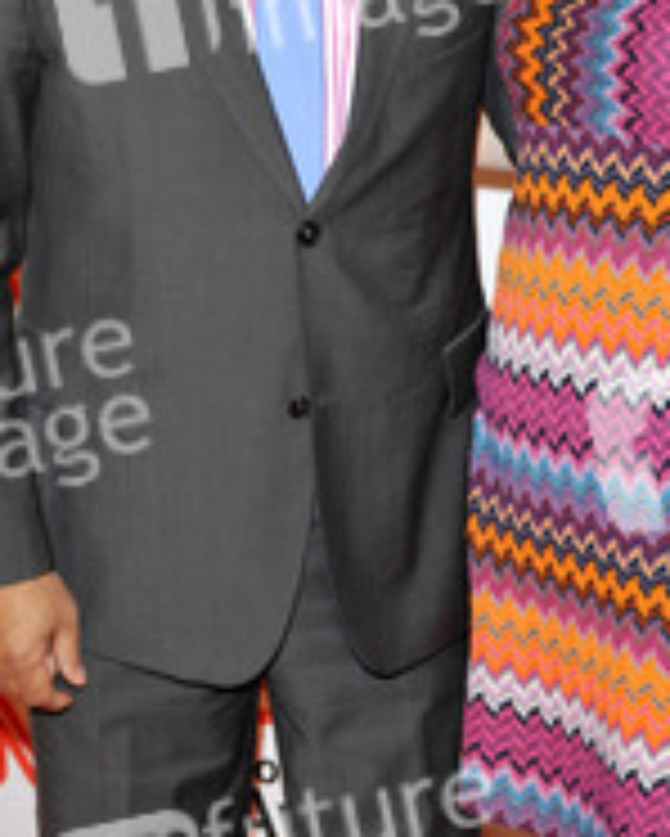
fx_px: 3096
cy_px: 202
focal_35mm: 125
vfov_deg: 15.3
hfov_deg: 12.3
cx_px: 411
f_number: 6.3
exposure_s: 1/250
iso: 800
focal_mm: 62
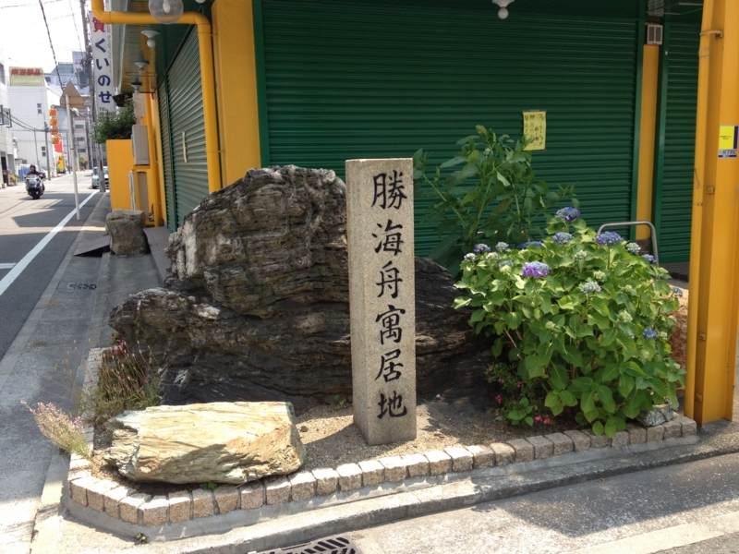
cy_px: 277
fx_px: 747
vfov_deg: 40.7
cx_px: 370
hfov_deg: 52.6
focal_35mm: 35
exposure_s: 1/606
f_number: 2.4
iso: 64
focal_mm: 4.28
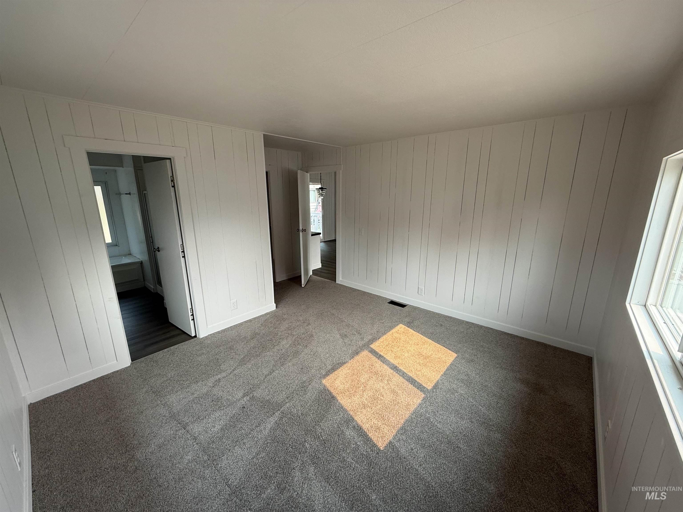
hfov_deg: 102.1
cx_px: 342
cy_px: 256
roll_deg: +0.5
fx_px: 276
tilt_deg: -13.0
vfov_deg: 85.7
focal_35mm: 14
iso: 80
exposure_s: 1/99
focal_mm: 2.22
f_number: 2.2
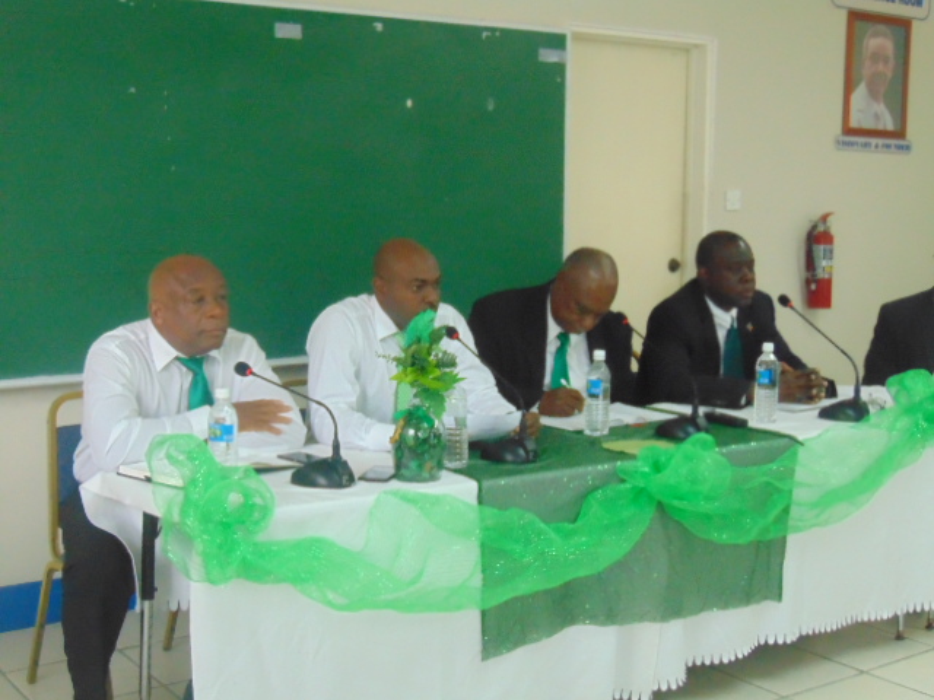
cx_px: 467
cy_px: 350
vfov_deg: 29.1
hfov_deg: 38.2
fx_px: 1349
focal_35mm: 50
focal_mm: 9
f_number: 3.5
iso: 640
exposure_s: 1/50
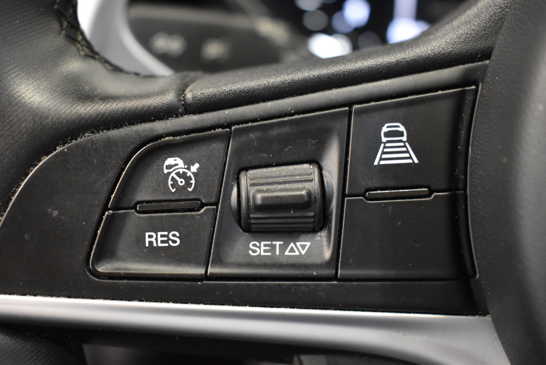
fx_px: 728
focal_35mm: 48
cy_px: 182
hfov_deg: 41.1
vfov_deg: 28.1
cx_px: 273
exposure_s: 1/50
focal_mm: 32
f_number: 4.5
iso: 4500
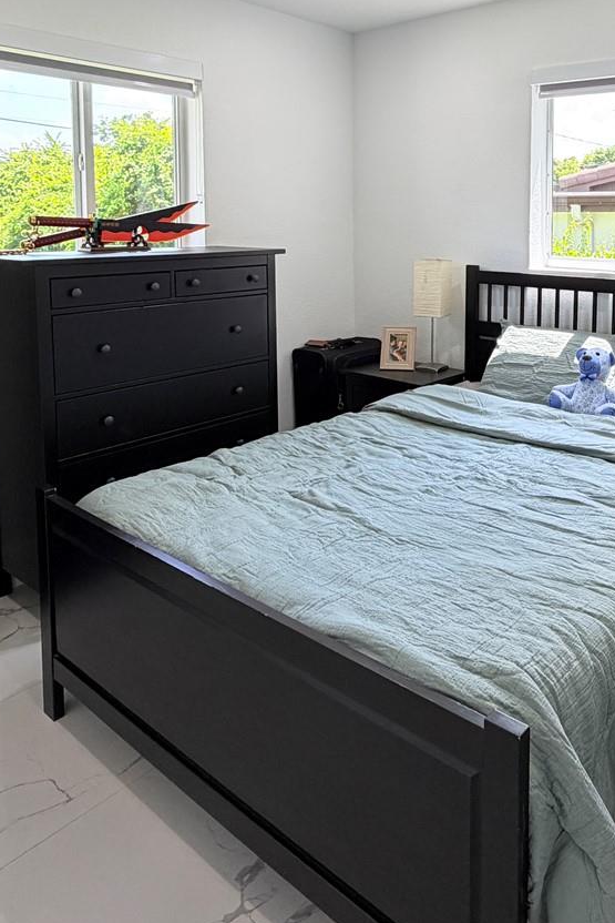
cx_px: 461
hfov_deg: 44.9
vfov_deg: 62.9
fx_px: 717
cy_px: 271
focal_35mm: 28
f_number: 2.2
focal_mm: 2.22
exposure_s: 1/120
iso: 125
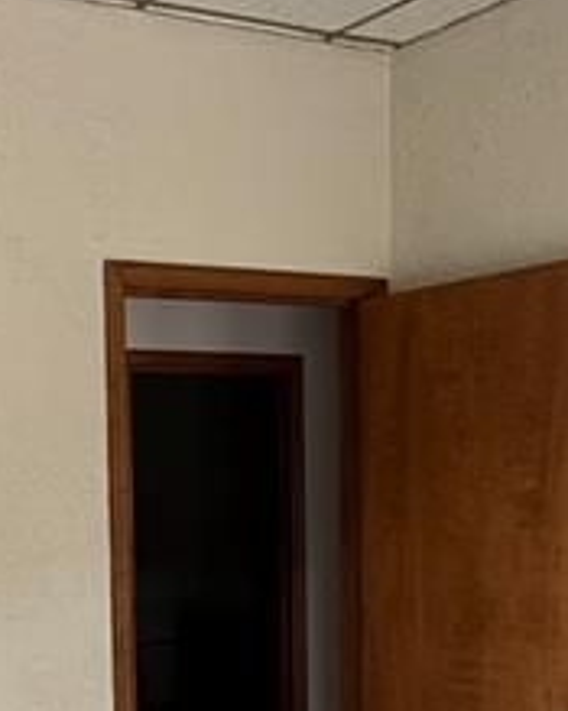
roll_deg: +0.4
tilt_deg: -3.3
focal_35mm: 64
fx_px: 1346
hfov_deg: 22.8
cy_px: 623
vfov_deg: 28.6
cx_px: -19
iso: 200
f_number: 2.2
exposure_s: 1/99
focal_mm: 2.22
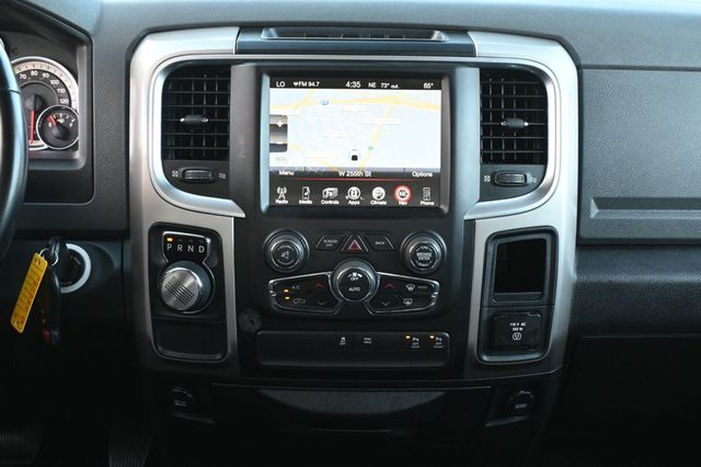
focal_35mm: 54
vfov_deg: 25.0
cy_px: 234
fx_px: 1051
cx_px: 350
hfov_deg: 36.9
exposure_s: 1/125
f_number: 5.3
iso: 2000
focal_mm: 36
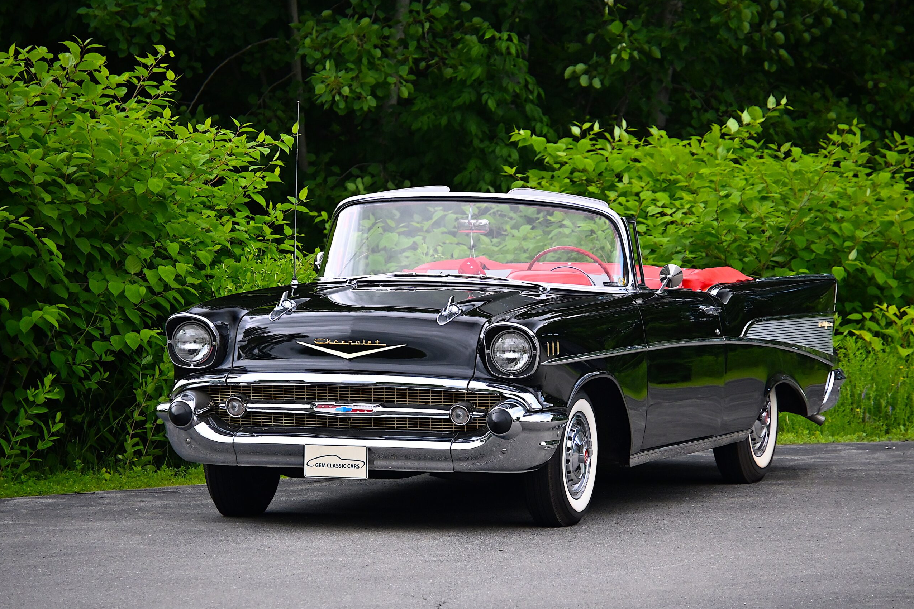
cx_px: 456
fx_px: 6689
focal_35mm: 264
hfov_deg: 7.8
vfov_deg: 5.2
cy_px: 304
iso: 1250
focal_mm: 175
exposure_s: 1/250
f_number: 6
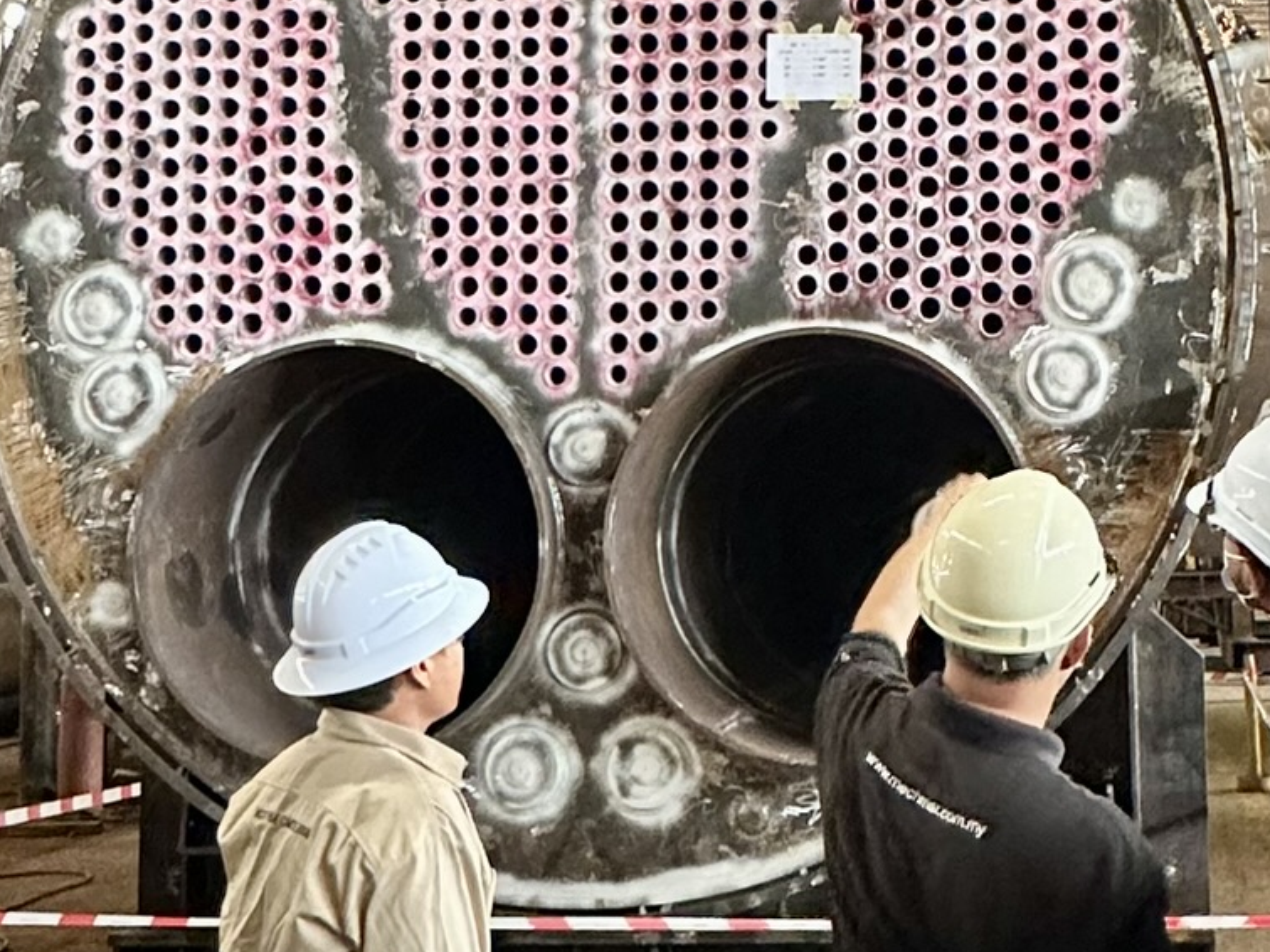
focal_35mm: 38
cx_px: 954
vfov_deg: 37.7
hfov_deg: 47.2
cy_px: 432
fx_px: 1394
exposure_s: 1/50
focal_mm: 2.22
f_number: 2.2
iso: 640
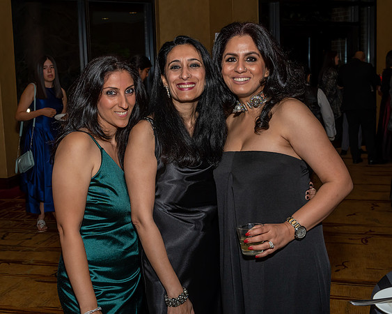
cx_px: 186
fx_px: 563
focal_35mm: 49
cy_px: 140
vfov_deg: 31.1
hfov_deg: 38.4
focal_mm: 26
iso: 500
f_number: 8
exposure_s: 1/250
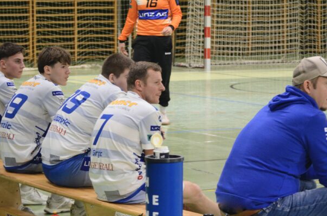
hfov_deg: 14.6
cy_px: 120
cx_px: 95
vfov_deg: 9.7
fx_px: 1276
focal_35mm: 141
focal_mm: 55
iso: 1600
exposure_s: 1/200
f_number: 4
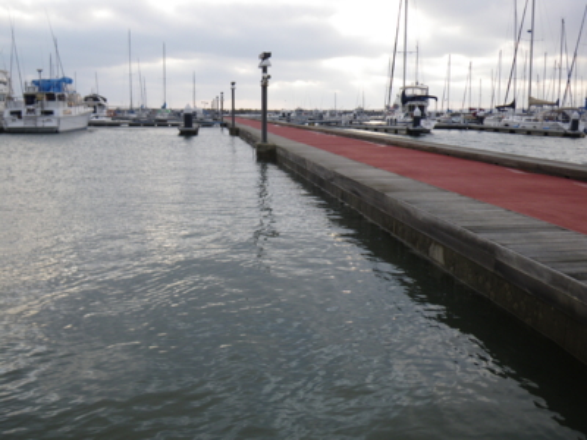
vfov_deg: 41.8
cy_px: 220
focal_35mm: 34
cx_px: 294
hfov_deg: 54.0
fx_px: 577
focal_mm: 6.1
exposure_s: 1/100
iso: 64
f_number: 3.8
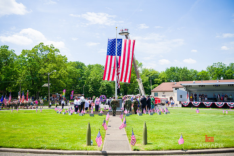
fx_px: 228
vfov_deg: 37.9
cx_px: 117
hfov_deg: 54.4
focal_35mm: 35
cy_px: 78
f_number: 4
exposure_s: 1/2000
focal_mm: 35
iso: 200
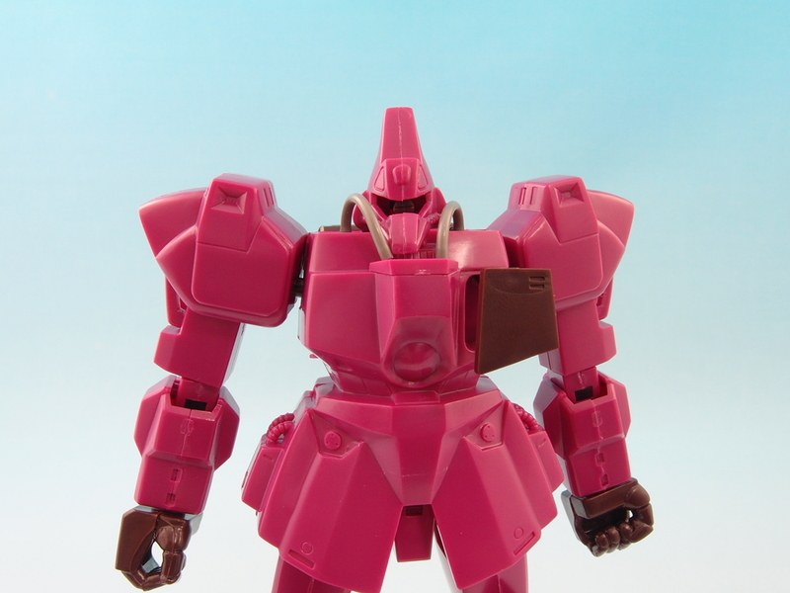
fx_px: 685
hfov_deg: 60.0
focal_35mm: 30
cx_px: 395
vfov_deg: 46.8
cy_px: 296
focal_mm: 6.48
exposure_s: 1.3
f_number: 8
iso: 100
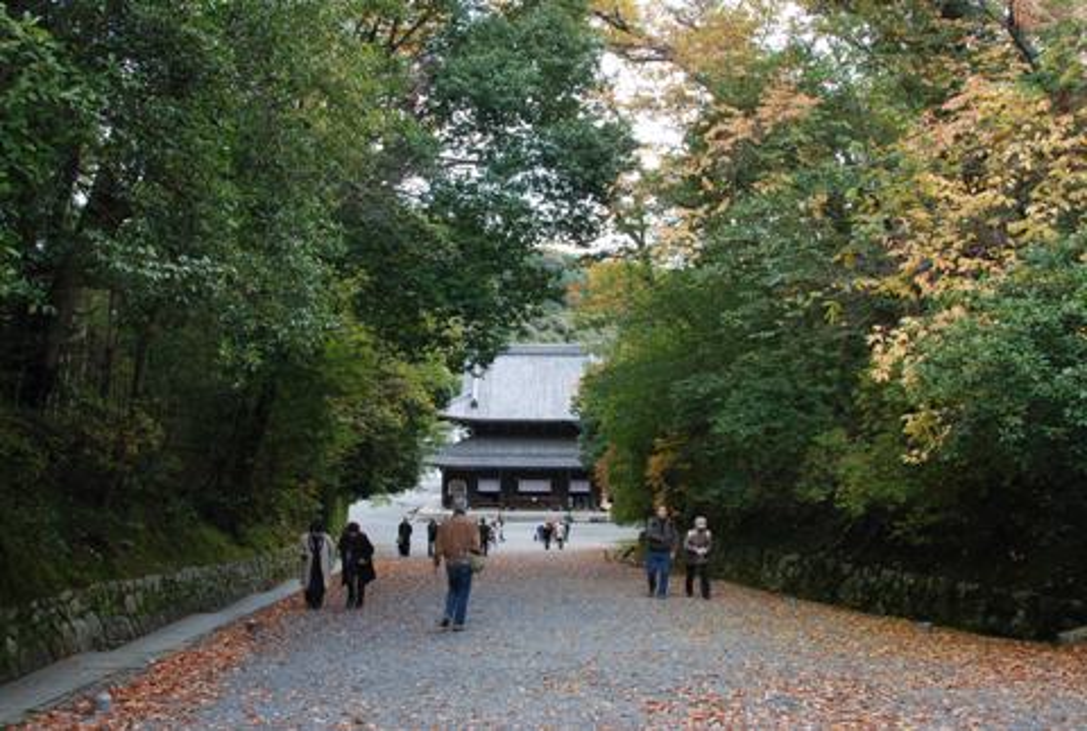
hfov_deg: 57.1
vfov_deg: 40.2
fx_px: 999
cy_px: 366
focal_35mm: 33
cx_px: 544
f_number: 10
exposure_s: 1/15
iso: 125
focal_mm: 22
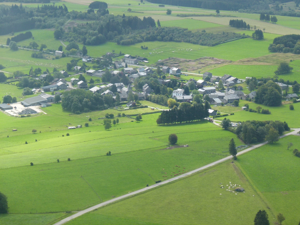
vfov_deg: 13.7
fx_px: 936
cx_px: 151
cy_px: 113
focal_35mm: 108
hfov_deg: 18.2
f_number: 4
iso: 100
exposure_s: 1/320
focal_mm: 19.3
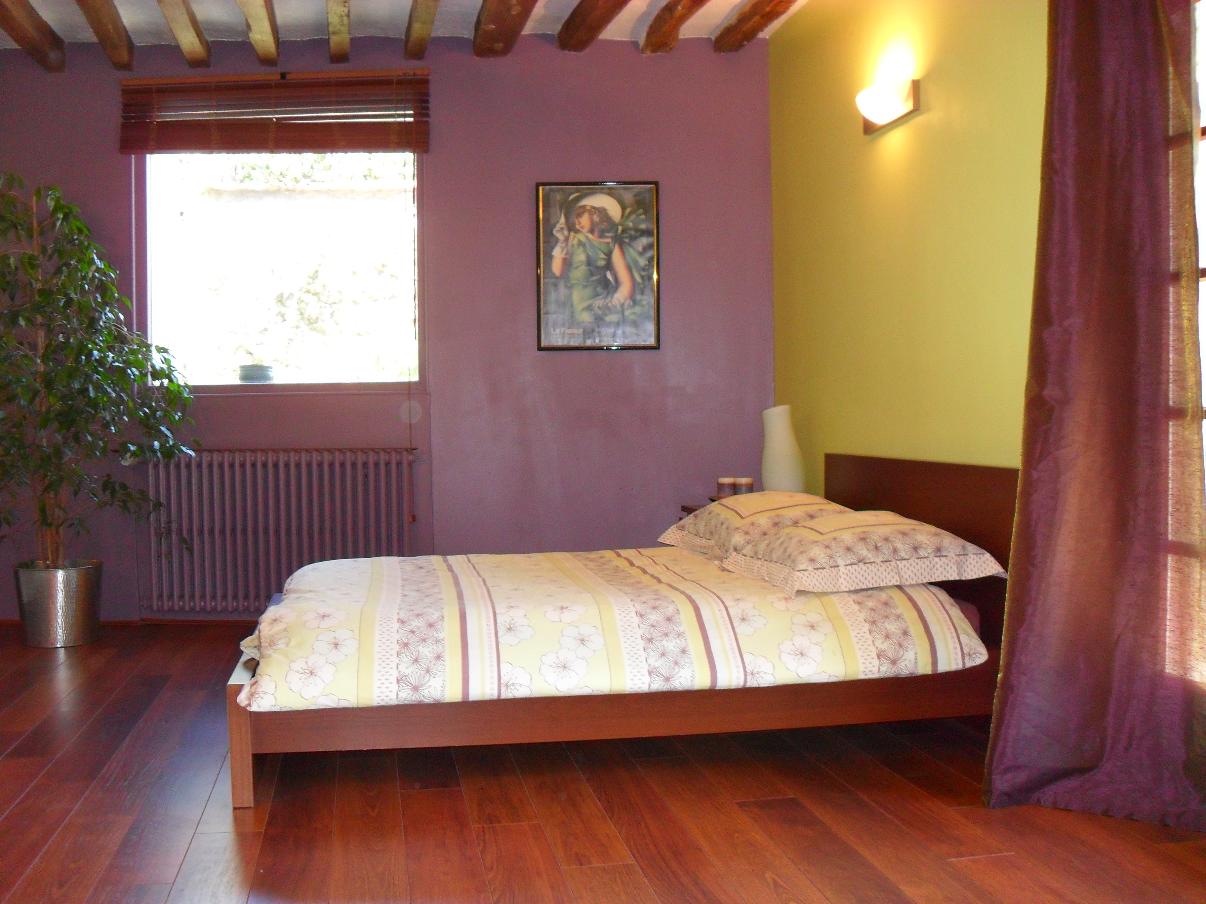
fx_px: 1219
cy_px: 452
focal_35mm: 35
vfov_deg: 40.7
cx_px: 603
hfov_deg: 52.6
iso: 200
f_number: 2.8
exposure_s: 1/45
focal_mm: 6.2
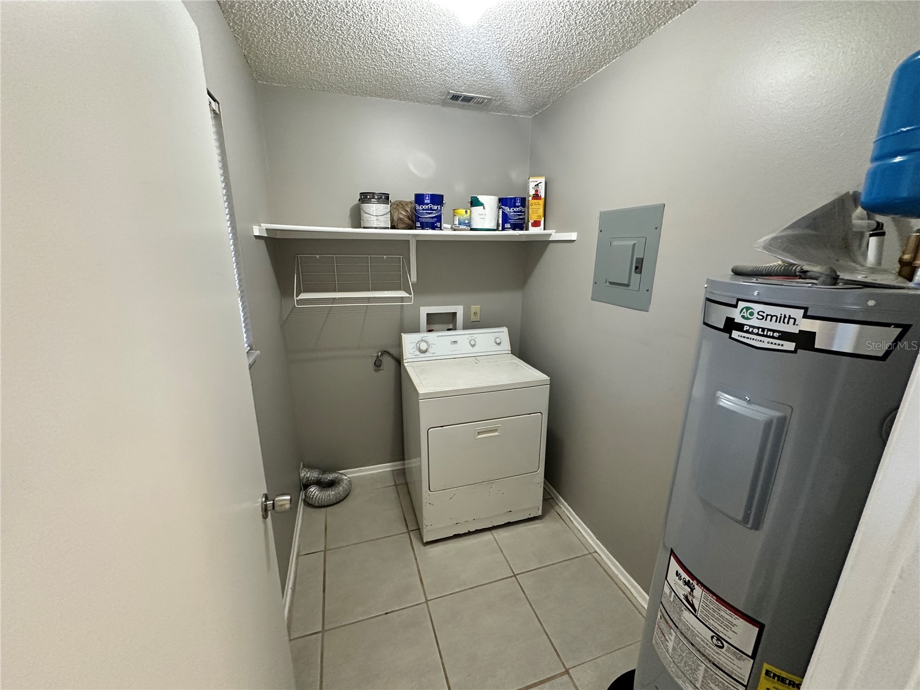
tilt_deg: -15.2
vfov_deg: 85.7
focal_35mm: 14
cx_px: 460
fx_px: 372
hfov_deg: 102.1
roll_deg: -0.7
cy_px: 345
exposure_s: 1/60
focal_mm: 2.22
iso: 320
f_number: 2.2
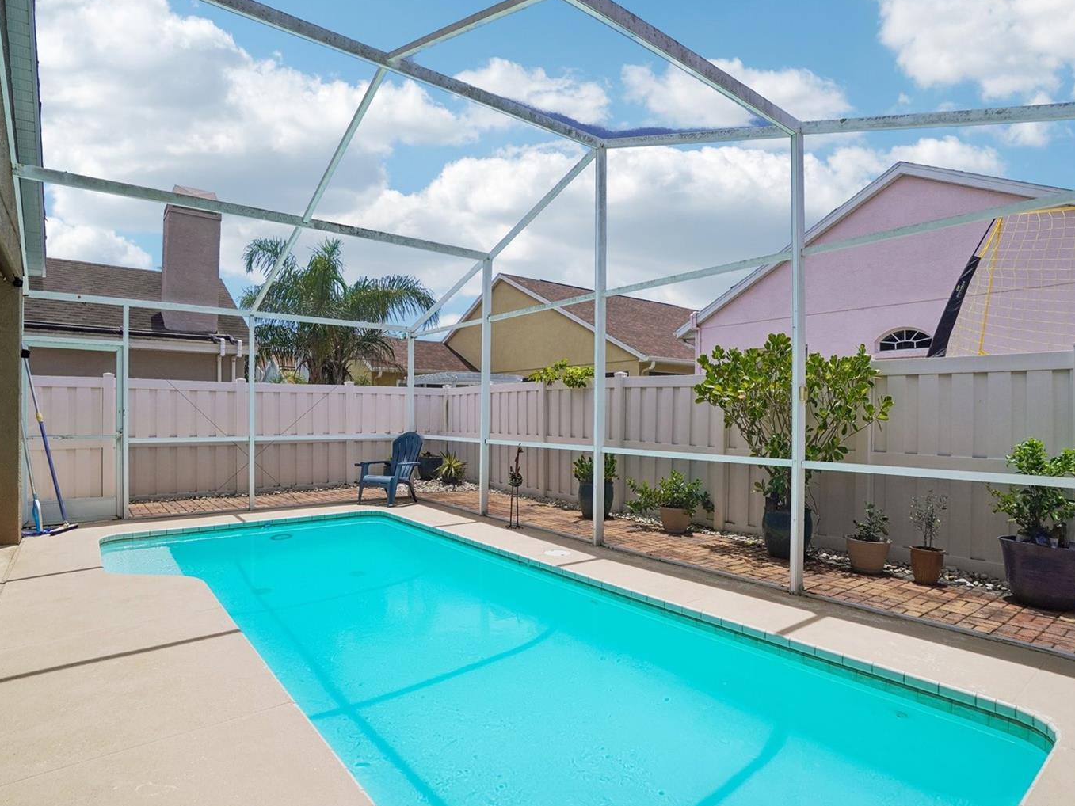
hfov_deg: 91.0
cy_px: 404
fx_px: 528
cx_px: 554
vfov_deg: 74.7
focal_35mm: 17
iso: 100
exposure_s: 1/250
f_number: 8
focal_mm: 10
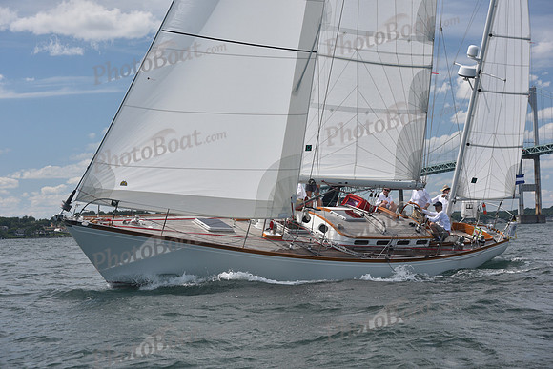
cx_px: 276
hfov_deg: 28.8
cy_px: 184
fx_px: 1075
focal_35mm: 70
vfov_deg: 19.5
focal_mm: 70
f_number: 7.1
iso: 320
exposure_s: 1/800
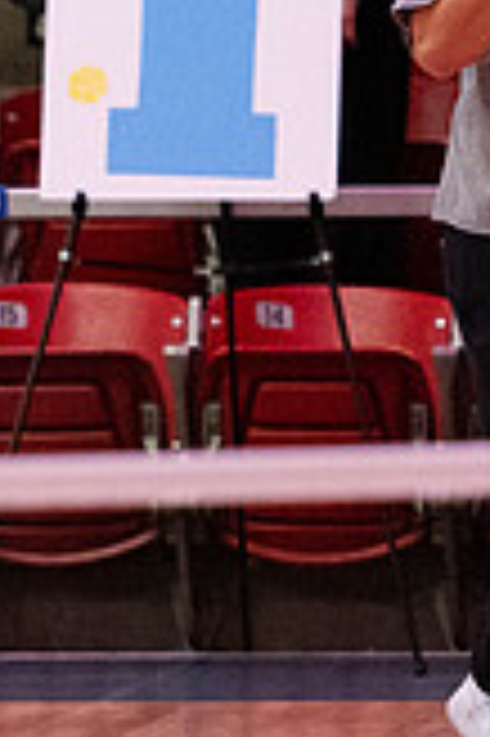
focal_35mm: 660
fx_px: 13502
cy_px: 72
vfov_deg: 3.1
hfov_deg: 2.1
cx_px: 585
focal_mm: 160
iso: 10000
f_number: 2.8
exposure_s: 1/1000
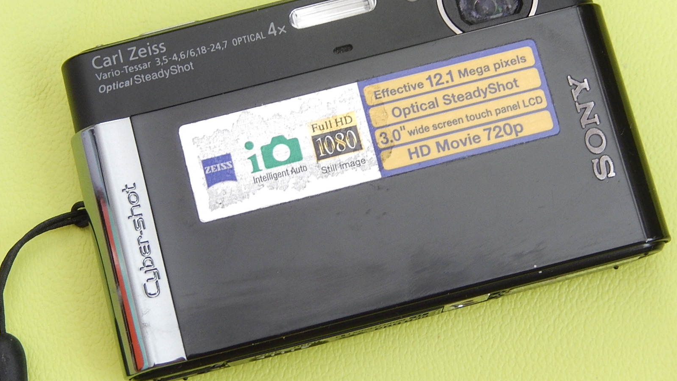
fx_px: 1669
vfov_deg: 13.0
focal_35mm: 93
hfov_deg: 22.9
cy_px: 146
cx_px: 339
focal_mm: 15.2
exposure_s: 1/25
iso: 400
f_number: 5.1
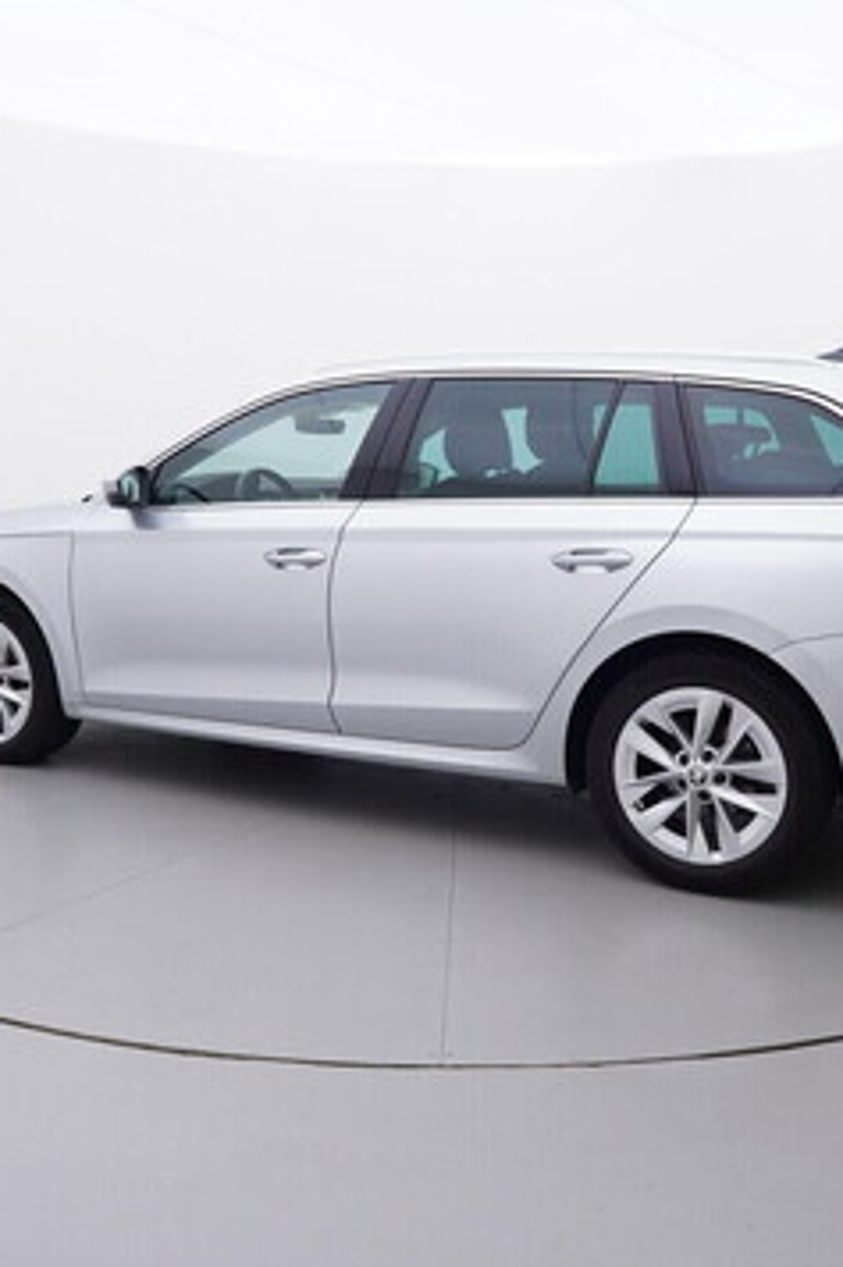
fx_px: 1222
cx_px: 471
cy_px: 628
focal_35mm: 35
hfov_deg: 38.0
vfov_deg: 54.8
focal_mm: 15
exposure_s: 1/80
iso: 200
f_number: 5
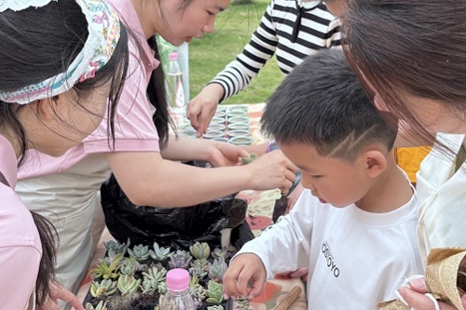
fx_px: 699
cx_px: 250
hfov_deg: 36.9
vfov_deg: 24.9
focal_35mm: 54
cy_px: 102
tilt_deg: -13.8
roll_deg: -1.2
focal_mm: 5.96
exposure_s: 1/894
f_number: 1.6
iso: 50
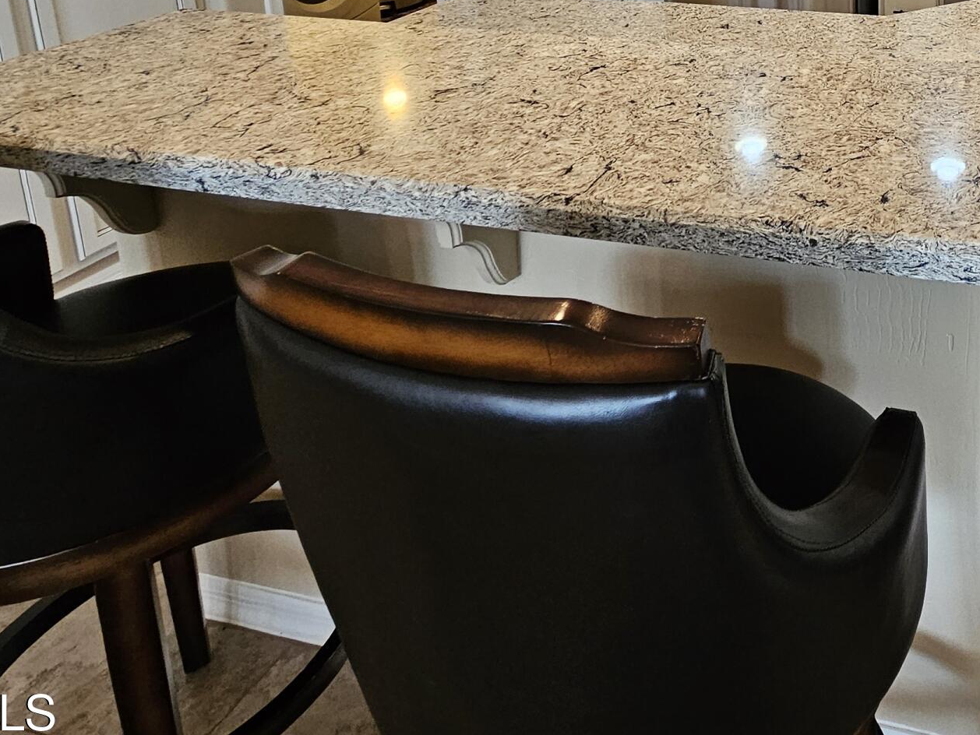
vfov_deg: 37.6
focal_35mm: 31
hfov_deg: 49.9
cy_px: -83
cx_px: 930
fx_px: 878
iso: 200
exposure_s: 1/60
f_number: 2.2
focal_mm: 2.2
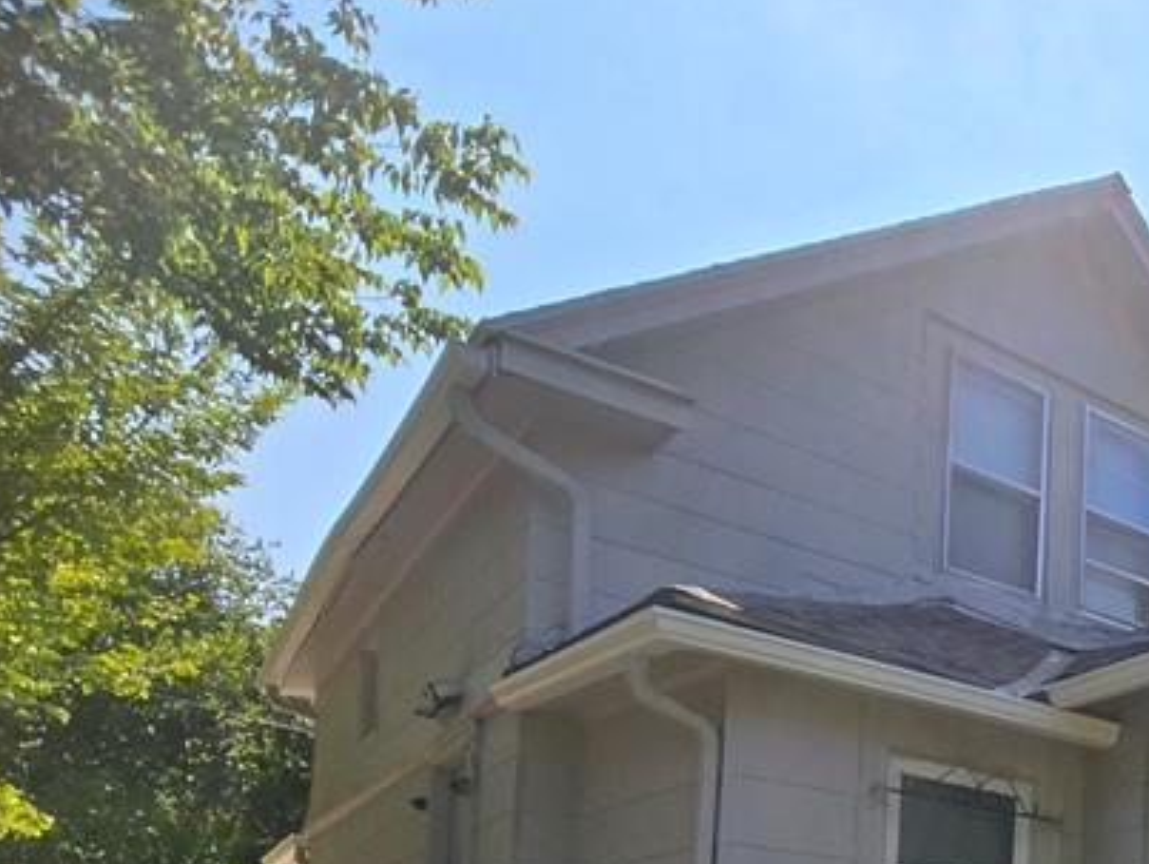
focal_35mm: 33
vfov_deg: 35.5
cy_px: 992
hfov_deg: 38.9
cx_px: 1406
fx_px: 1096
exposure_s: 1/1864
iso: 50
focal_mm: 2.2
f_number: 2.2
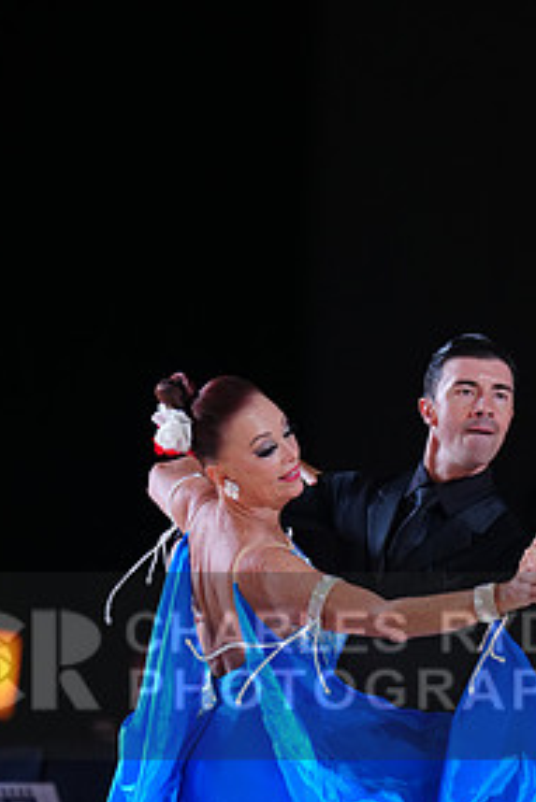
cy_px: 667
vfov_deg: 5.1
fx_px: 9033
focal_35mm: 405
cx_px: 299
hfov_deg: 3.4
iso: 1000
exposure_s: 1/500
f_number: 2.8
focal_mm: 200
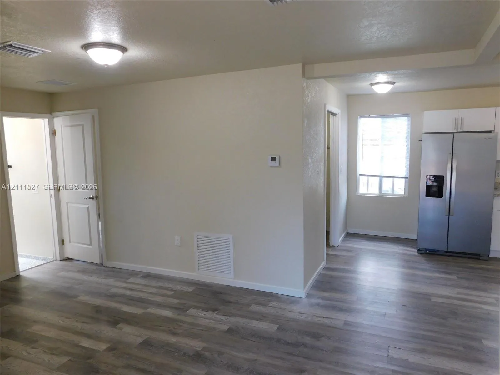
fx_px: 347
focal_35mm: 24
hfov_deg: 71.6
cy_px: 188
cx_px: 250
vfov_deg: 56.8
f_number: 3
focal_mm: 4.1
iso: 180
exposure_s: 1/30
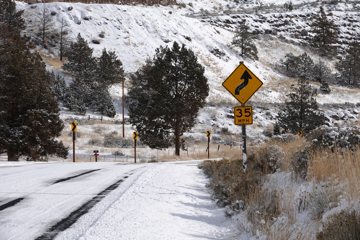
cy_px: 120
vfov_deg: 9.2
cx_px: 180
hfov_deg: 13.8
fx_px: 1490
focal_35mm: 149
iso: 64
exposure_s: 1/400
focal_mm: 54.57
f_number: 8
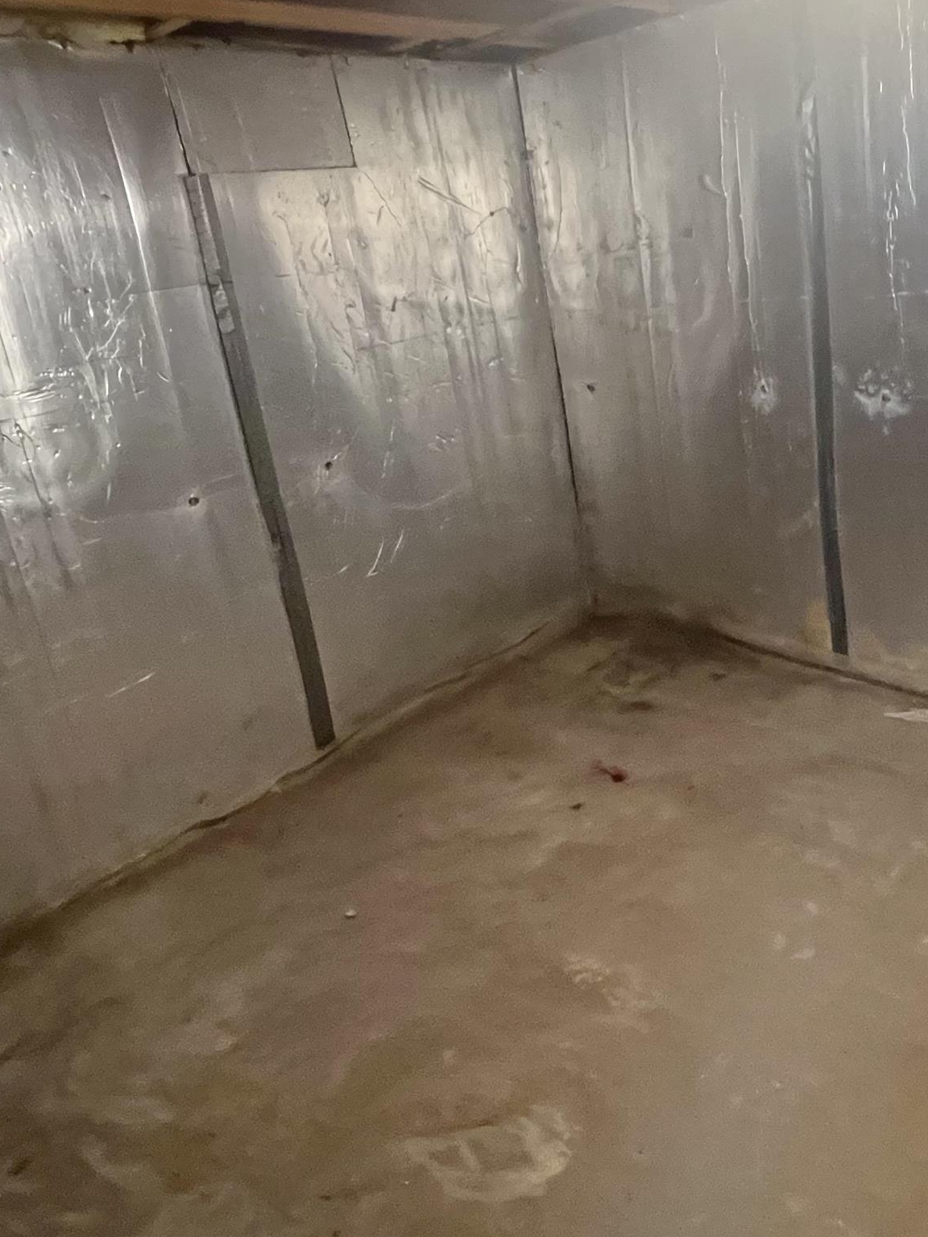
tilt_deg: -17.9
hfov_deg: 51.8
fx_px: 929
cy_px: 513
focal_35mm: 26
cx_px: 636
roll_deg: +6.6
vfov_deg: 66.8
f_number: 1.8
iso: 800
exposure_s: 1/60
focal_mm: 1.57
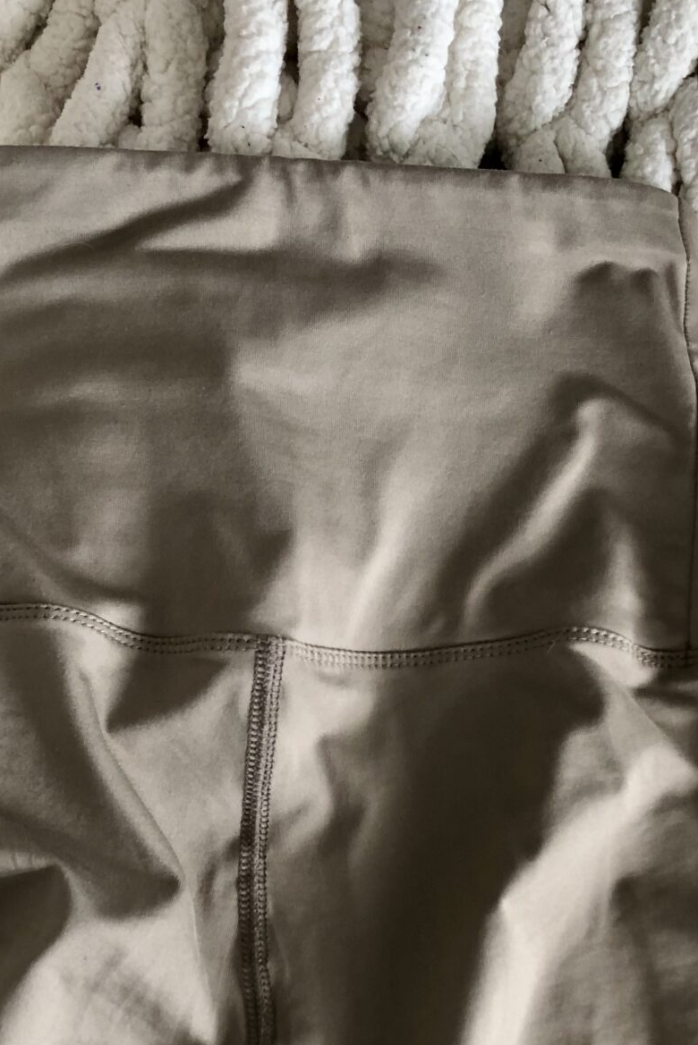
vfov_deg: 38.3
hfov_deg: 26.5
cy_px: 721
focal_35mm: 51
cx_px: 332
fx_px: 1482
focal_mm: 3.99
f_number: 1.8
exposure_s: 1/20
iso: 40
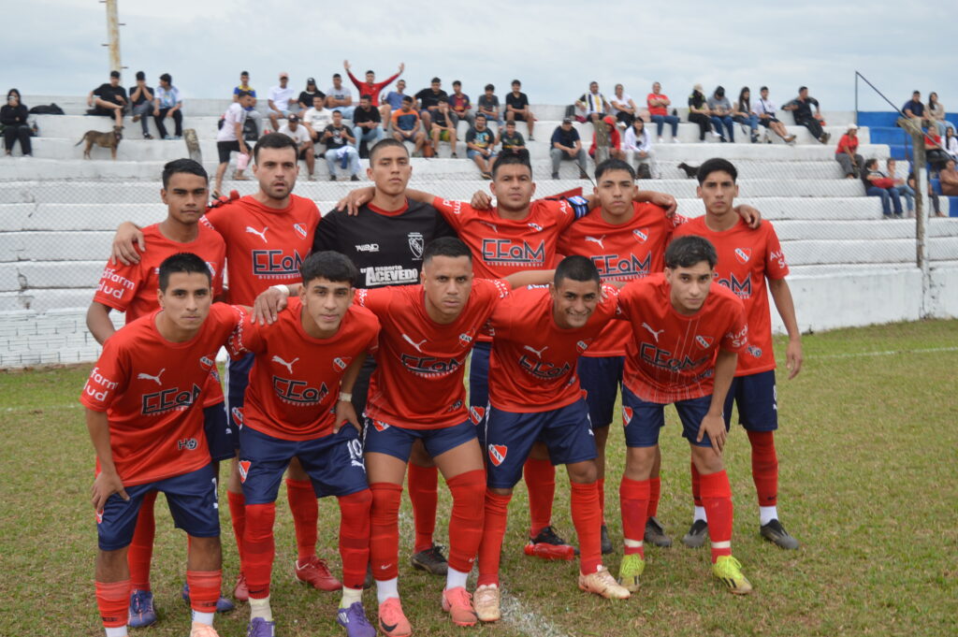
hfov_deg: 41.1
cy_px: 318
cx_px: 479
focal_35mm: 48
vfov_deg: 28.0
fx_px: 1276
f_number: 5.6
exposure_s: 1/125
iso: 100
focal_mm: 32
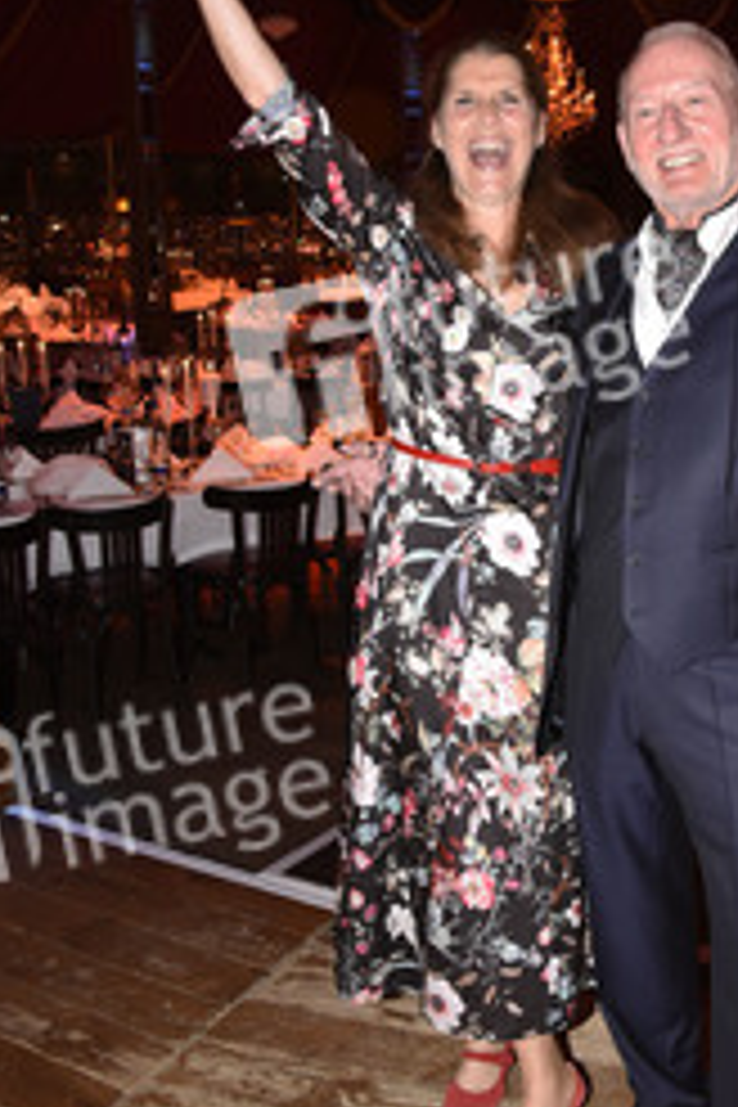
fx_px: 1199
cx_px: 590
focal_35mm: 39
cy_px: 567
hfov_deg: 33.2
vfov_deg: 49.5
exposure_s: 1/60
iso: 2500
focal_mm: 24
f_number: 6.3
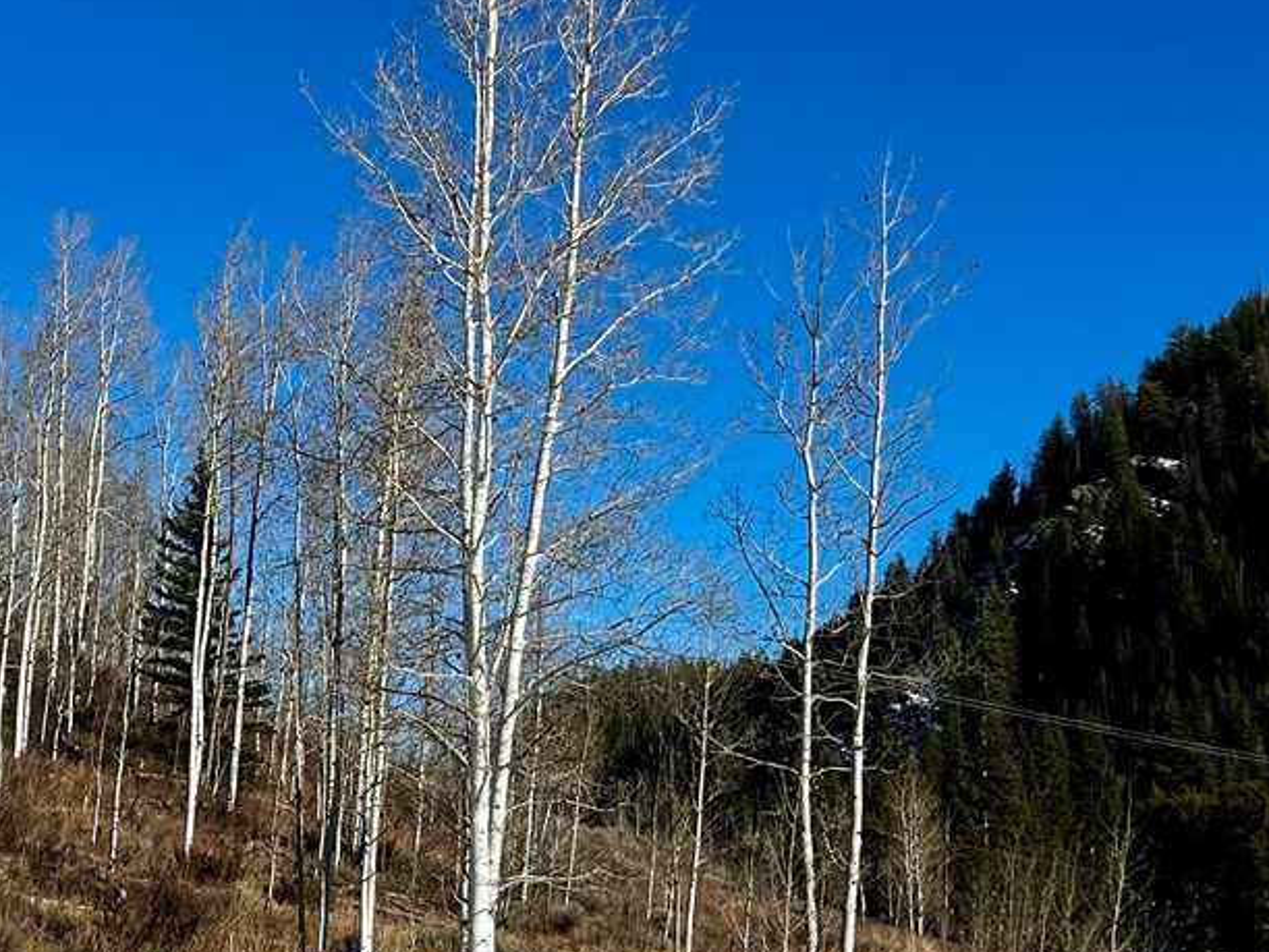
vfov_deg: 21.5
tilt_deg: +5.8
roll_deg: -0.9
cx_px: 326
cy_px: 699
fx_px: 2493
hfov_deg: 28.2
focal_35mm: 68
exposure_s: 1/7463
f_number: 1.5
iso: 50
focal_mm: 5.7
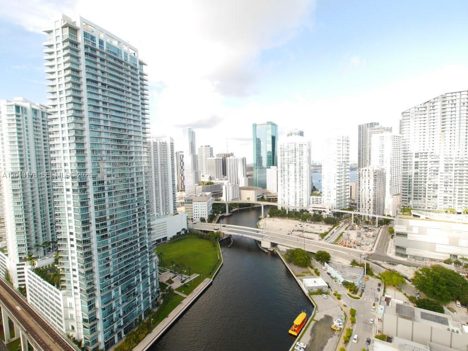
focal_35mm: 18
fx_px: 243
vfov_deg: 71.6
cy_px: 176
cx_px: 234
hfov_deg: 87.8
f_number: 5.6
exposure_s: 1/160
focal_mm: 9
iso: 160
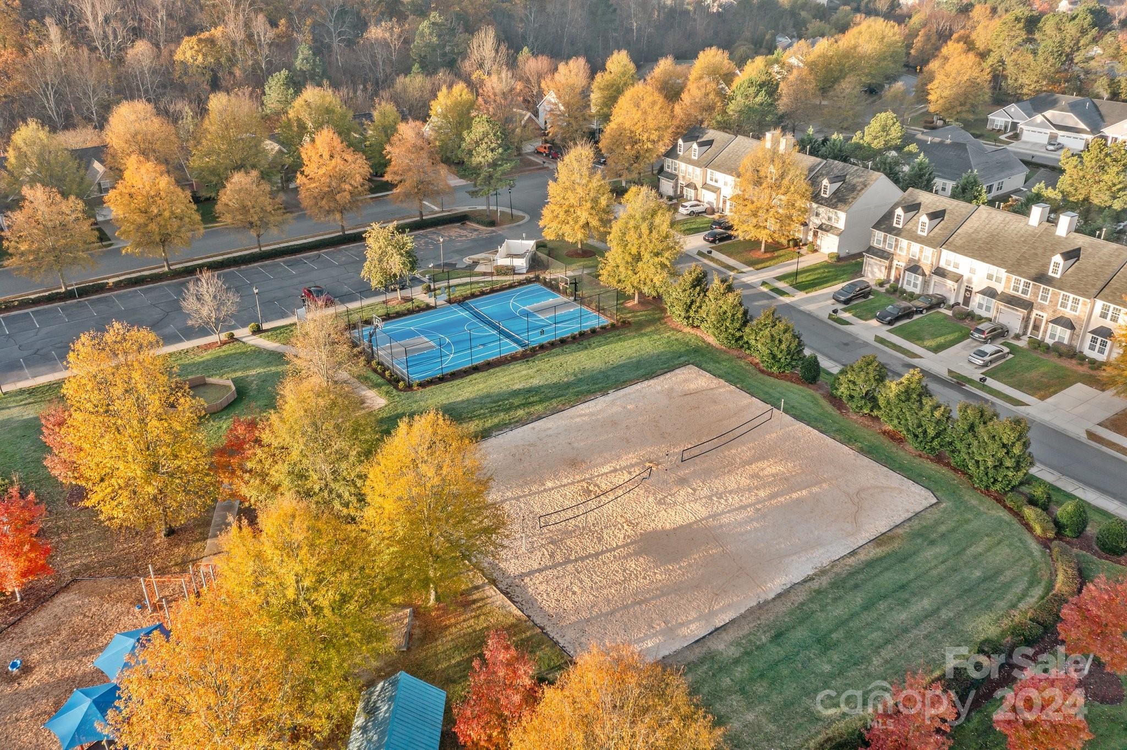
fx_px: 876
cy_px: 375
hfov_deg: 65.5
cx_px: 564
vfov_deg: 46.4
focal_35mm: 28
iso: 100
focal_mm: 10.26
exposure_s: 1/200
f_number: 4.5
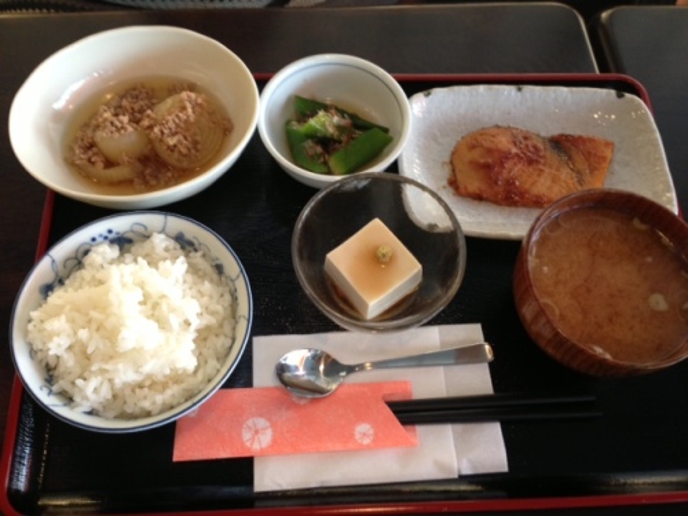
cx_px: 344
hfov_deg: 55.4
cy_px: 258
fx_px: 656
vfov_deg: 42.9
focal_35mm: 33
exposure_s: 1/20
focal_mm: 4.13
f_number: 2.4
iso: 100
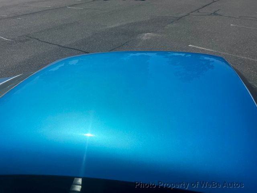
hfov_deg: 67.3
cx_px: 128
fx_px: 193
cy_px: 96
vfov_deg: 53.1
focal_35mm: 26
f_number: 1.5
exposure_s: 1/14286
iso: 50
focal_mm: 5.7
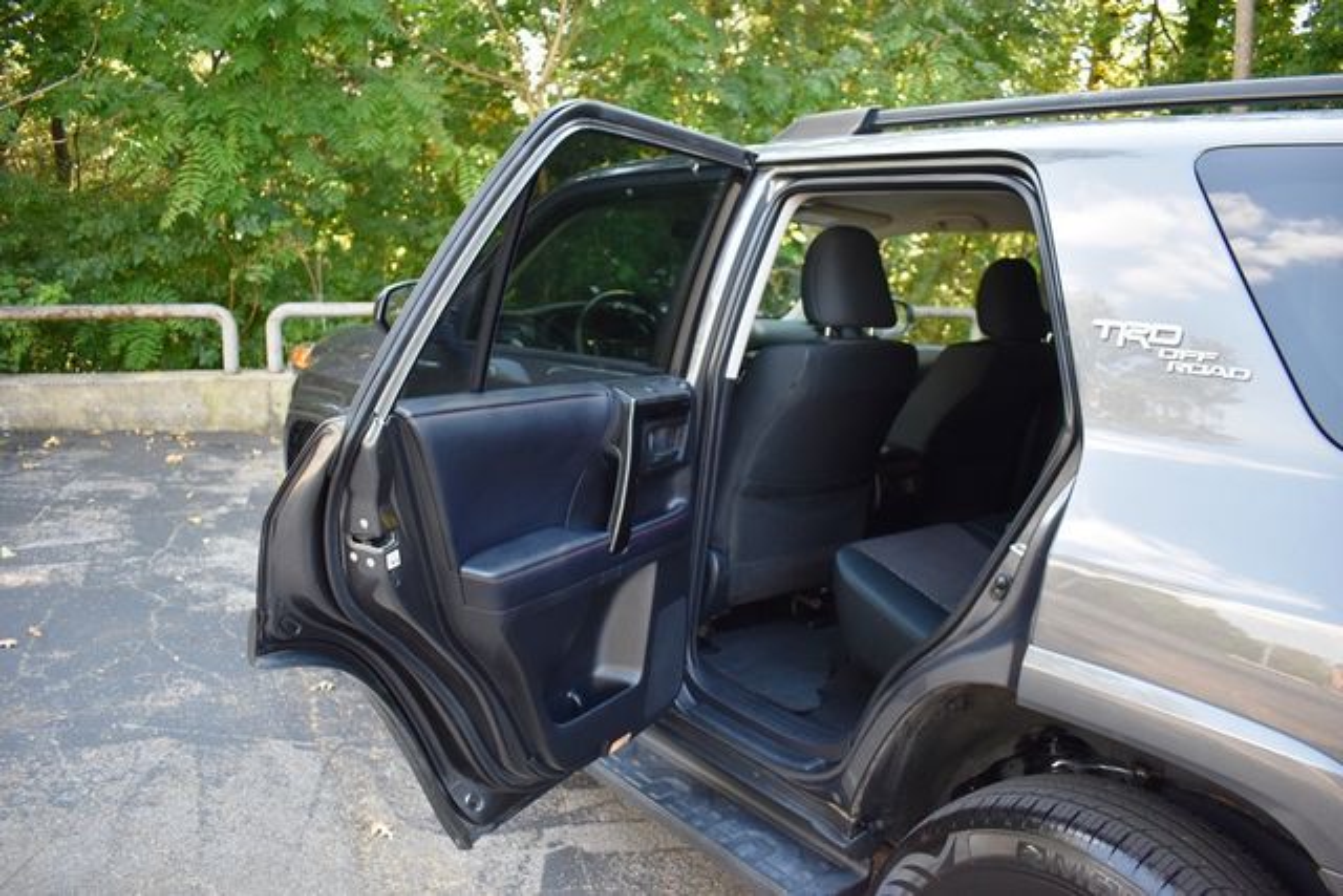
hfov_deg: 67.4
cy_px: 448
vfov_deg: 48.0
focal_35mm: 27
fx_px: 1007
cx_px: 672
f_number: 3.5
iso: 500
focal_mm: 18
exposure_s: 1/250
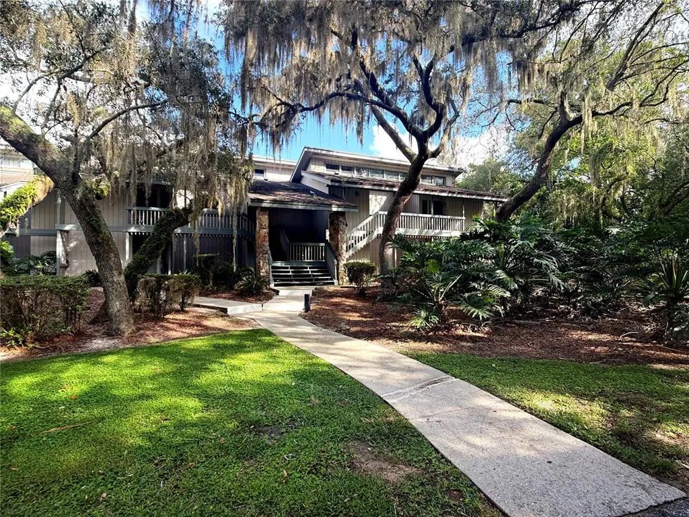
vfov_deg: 56.8
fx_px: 478
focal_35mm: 24
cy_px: 258
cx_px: 344
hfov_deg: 71.6
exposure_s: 1/695
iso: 100
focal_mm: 6.76
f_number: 1.78
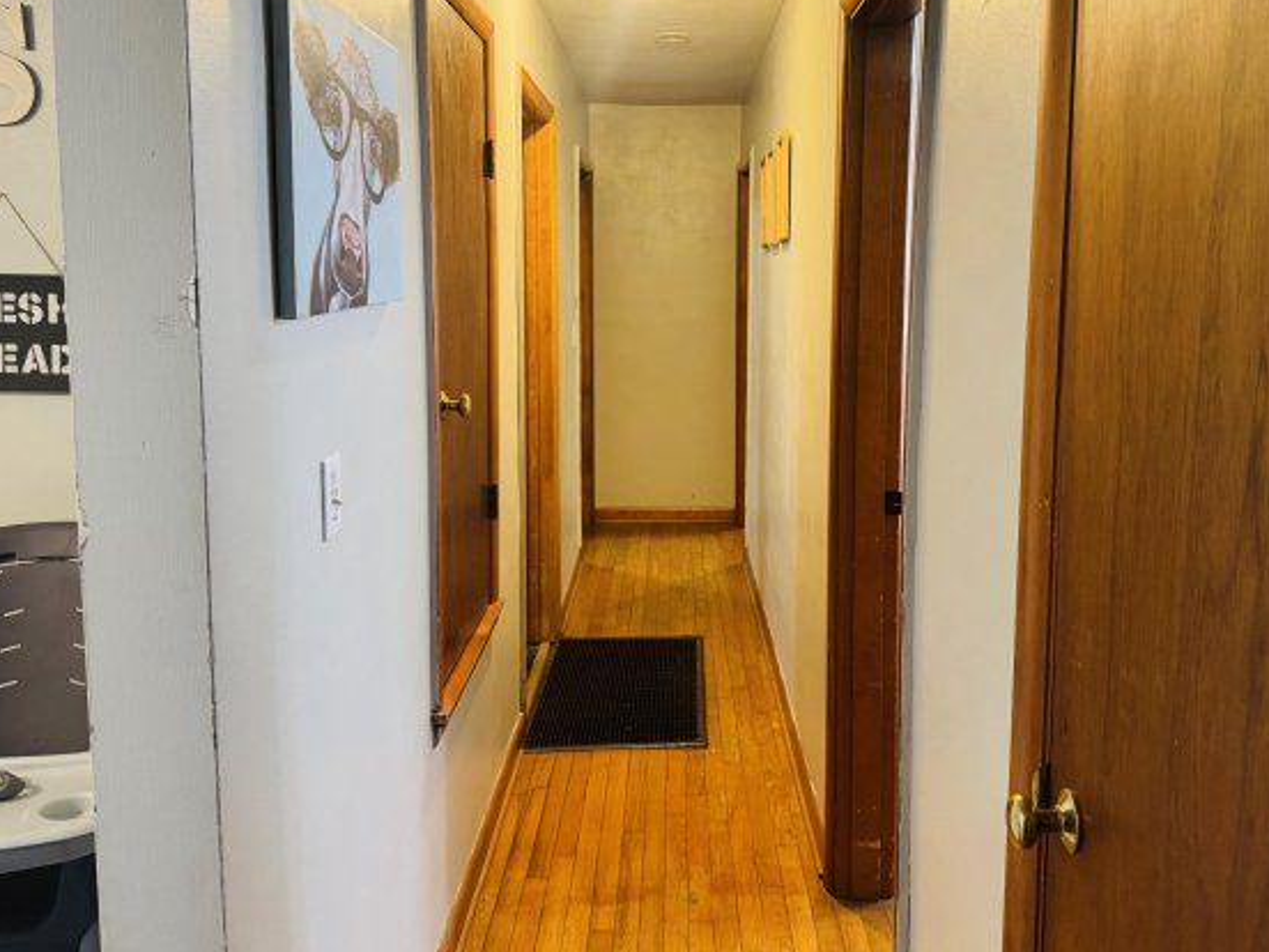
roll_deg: -0.5
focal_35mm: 29
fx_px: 1063
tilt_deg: -6.8
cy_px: 391
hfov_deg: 61.6
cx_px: 686
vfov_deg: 48.0
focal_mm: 6.76
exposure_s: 1/60
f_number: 1.78
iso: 400
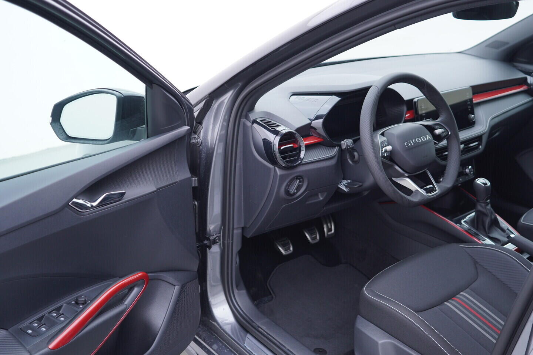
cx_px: 266
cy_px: 178
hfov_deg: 53.1
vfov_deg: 36.9
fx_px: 533
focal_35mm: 36
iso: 160
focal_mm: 24
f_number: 2.8
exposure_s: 1/40
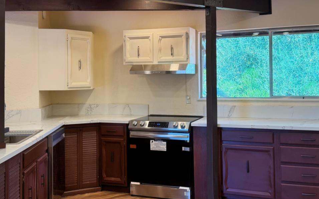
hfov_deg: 49.3
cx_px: 160
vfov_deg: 32.0
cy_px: 102
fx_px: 348
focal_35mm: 40
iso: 125
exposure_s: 1/150
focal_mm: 6.76
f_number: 1.78
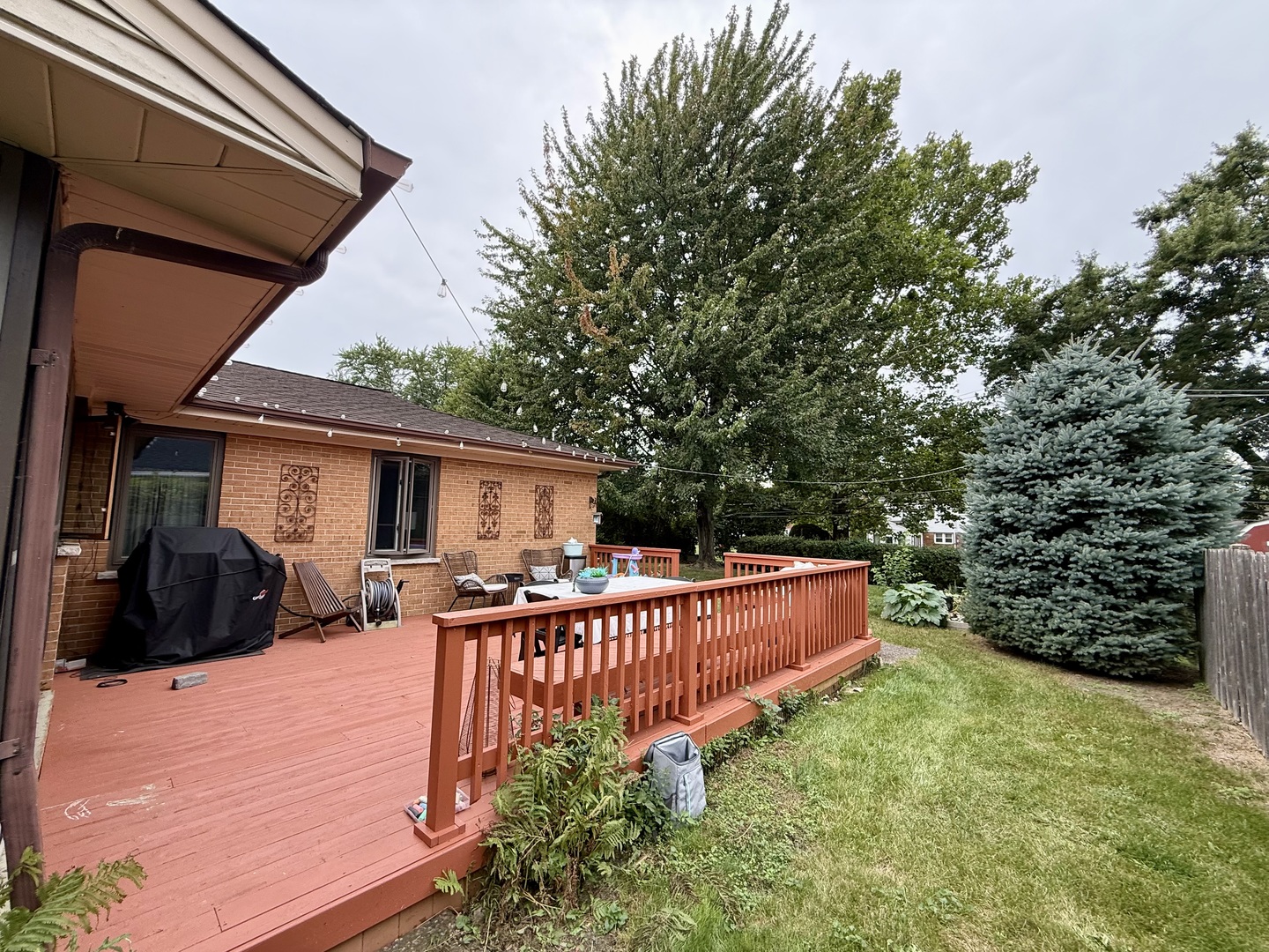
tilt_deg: +5.4
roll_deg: -1.3
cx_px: 634
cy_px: 476
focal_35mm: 14
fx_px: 513
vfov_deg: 85.7
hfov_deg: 102.1
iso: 64
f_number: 2.2
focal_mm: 2.22
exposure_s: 1/316
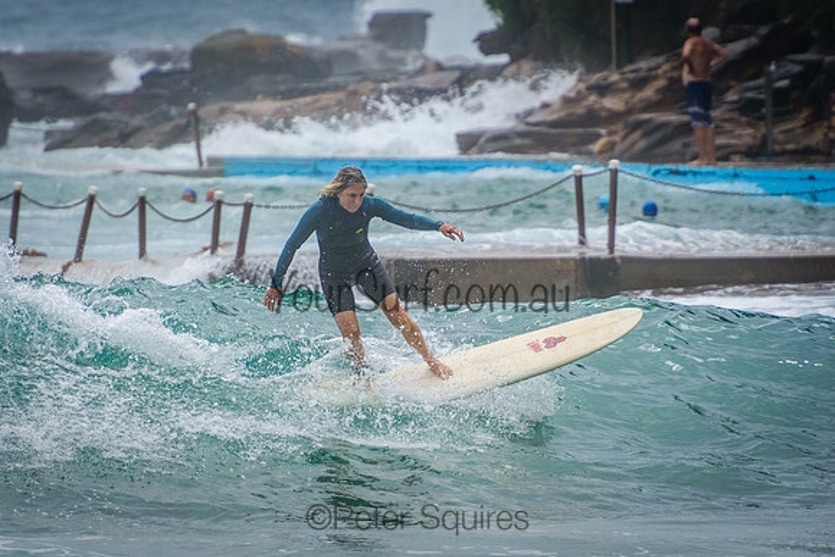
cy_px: 278
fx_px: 13919
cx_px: 418
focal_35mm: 600
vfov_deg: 2.3
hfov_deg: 3.4
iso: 400
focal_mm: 400
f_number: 5.6
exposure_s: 1/2000
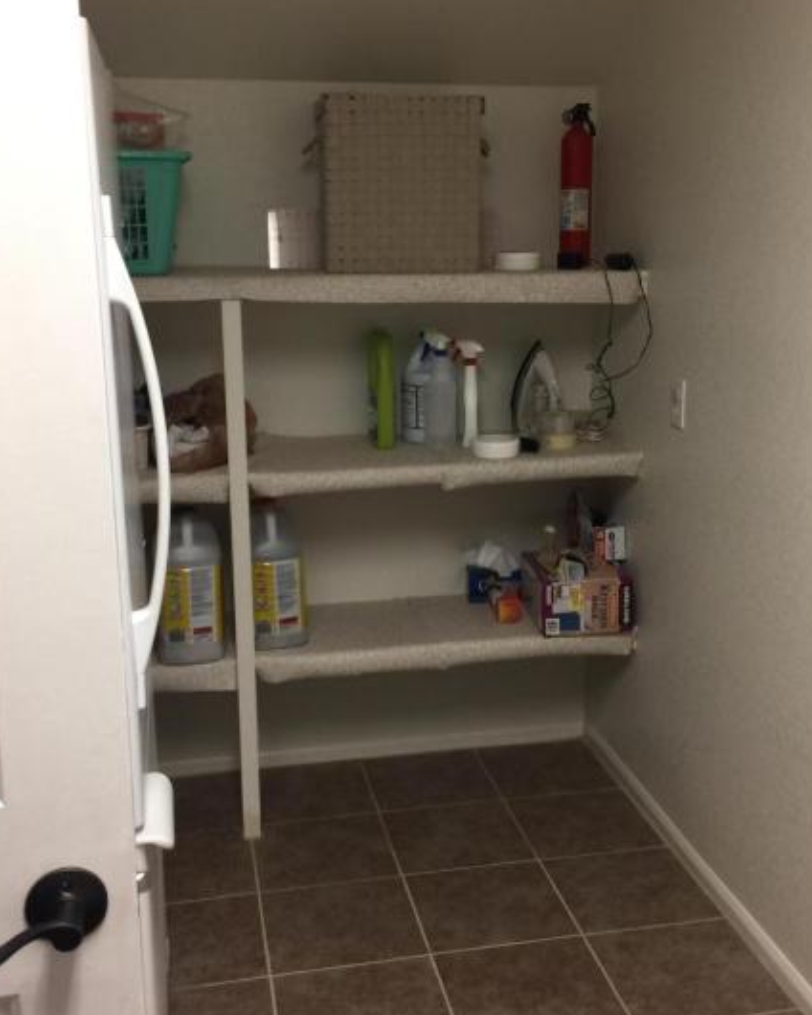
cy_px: 504
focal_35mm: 41
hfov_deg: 36.5
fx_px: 1232
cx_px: 439
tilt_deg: -12.3
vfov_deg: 44.8
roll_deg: +0.6
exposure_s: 1/15
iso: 32
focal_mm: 4.15
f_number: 2.2
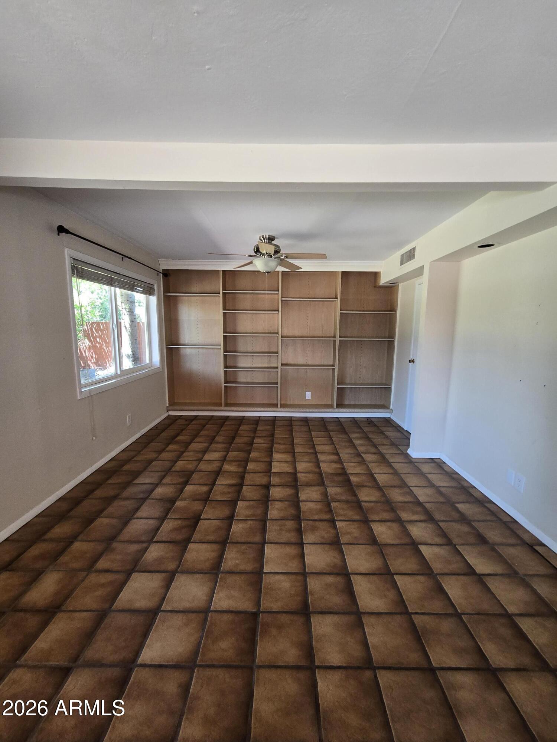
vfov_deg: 106.2
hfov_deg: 89.9
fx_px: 279
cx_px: 278
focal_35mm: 13
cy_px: 371
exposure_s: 1/60
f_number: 2.2
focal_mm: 2.2
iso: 200
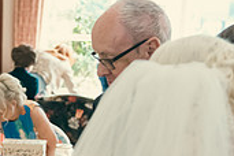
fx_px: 793
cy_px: 216
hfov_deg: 16.6
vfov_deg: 10.9
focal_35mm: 122
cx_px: 31
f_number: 3.5
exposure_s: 1/160
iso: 800
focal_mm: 36
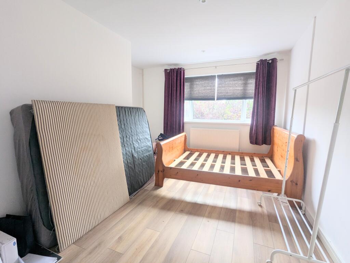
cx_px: 175
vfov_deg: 78.2
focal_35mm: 16
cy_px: 132
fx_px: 162
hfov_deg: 94.4
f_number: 2.2
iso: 56
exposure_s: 1/70.1
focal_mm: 2.35
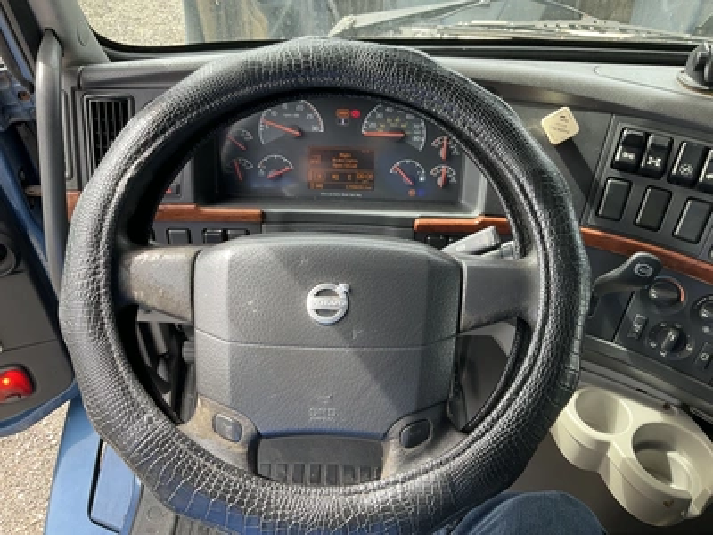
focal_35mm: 29
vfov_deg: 48.2
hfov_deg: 61.7
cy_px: 268
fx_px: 597
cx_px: 356
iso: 20
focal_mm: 3
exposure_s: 1/122
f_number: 1.8
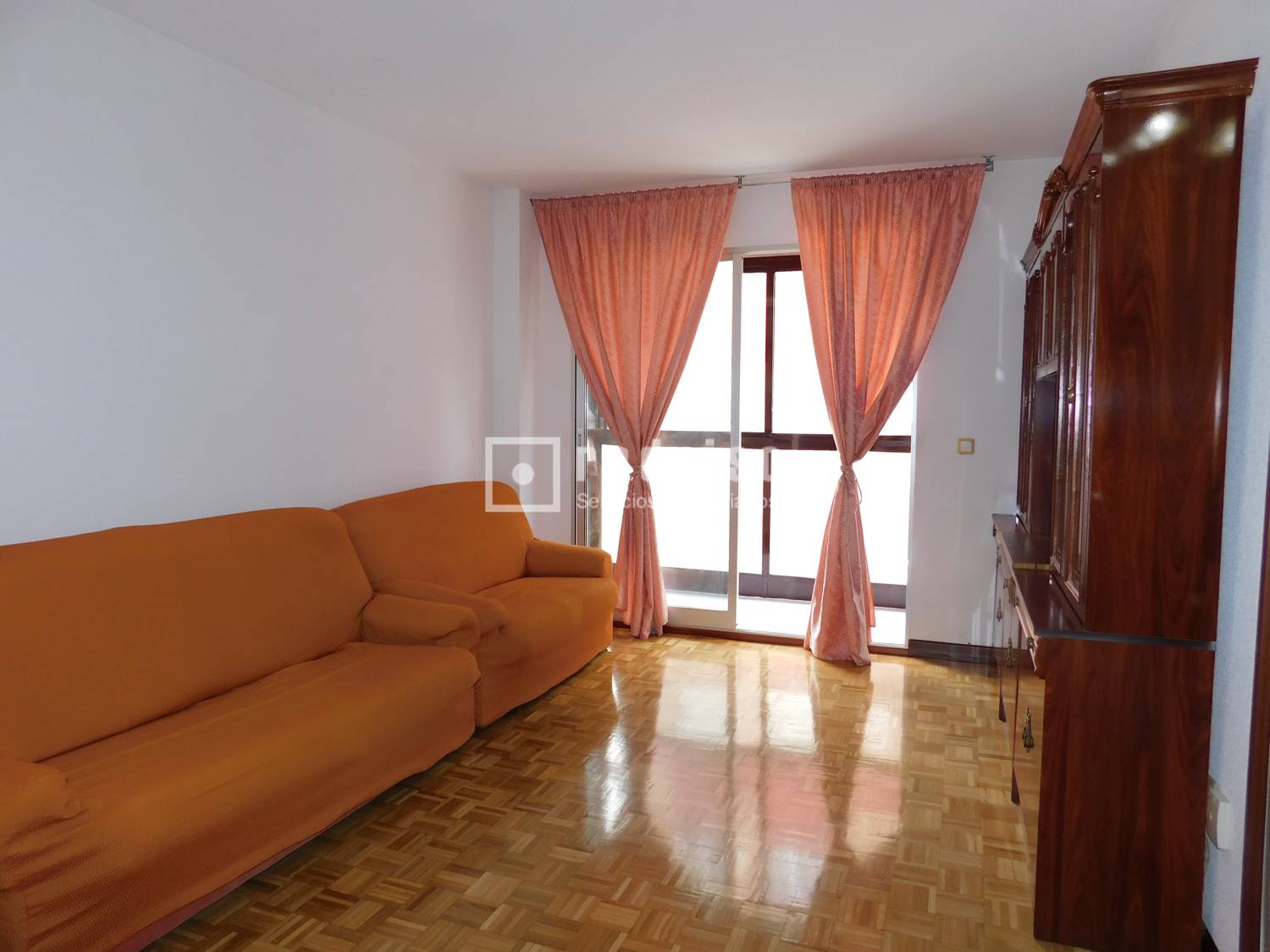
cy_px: 476
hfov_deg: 73.9
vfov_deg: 58.9
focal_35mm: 23
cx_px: 635
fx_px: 844
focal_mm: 4
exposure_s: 1/50
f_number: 3
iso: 125
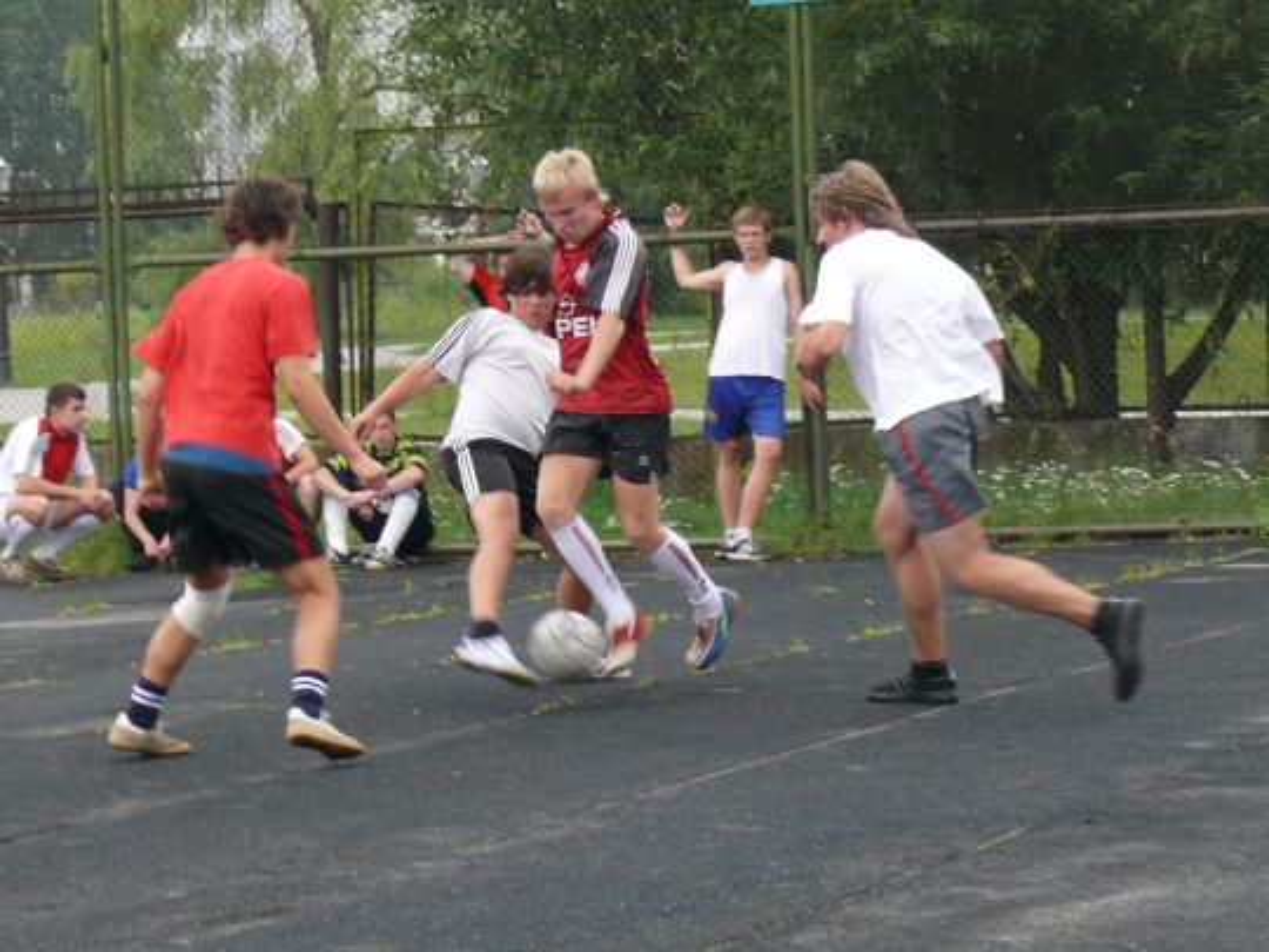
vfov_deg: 10.7
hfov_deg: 14.2
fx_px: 5096
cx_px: 634
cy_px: 476
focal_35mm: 139
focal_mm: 16.5
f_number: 4
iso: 100
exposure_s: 1/100
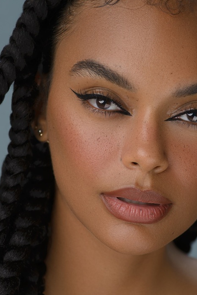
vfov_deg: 13.2
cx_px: 121
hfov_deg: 8.8
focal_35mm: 156
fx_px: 1280
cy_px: 114
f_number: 7.1
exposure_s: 1/160
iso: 200
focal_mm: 100
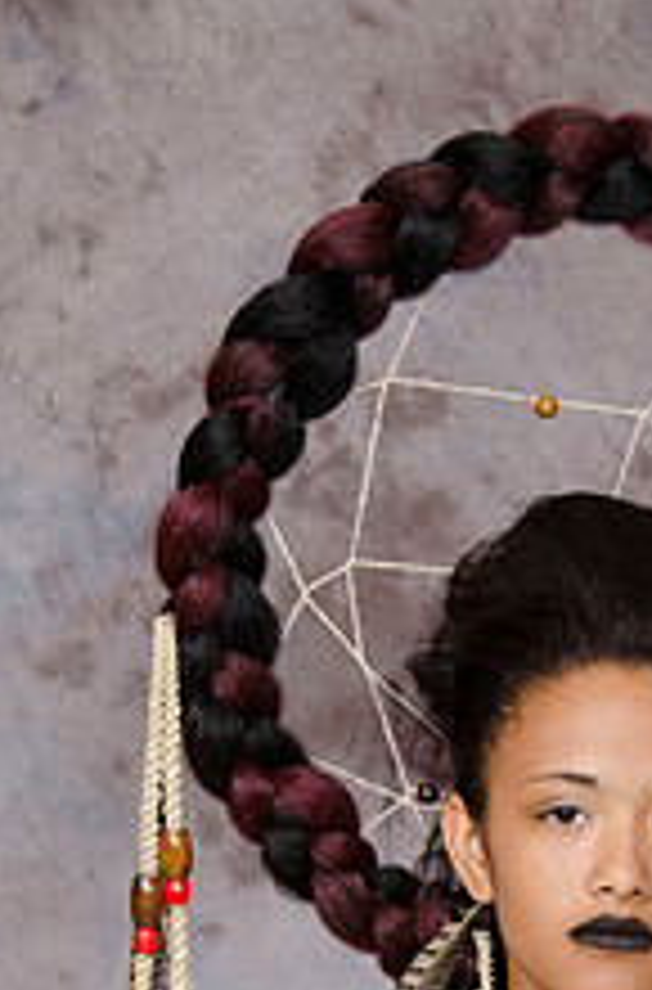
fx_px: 4627
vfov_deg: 12.1
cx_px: 585
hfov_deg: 8.0
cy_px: 891
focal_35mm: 169
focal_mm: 55
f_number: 5.6
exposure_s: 1/125
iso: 200
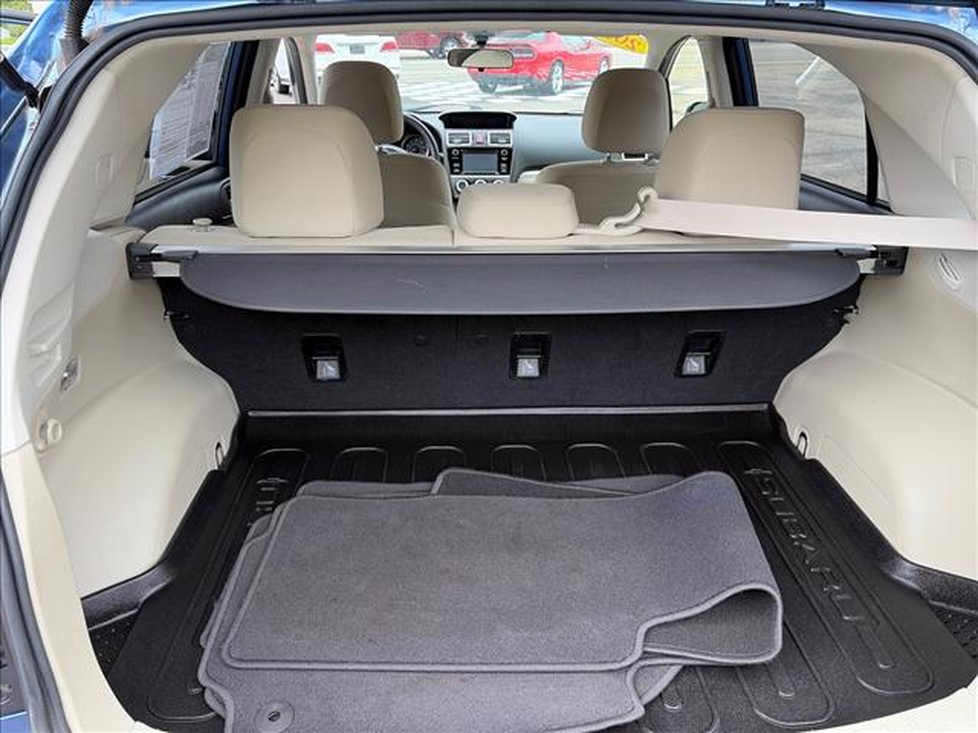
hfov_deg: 67.3
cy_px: 366
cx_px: 489
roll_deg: +0.9
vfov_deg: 53.1
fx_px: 735
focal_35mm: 26
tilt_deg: -25.7
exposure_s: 1/179
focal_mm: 5.96
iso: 50
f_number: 1.6
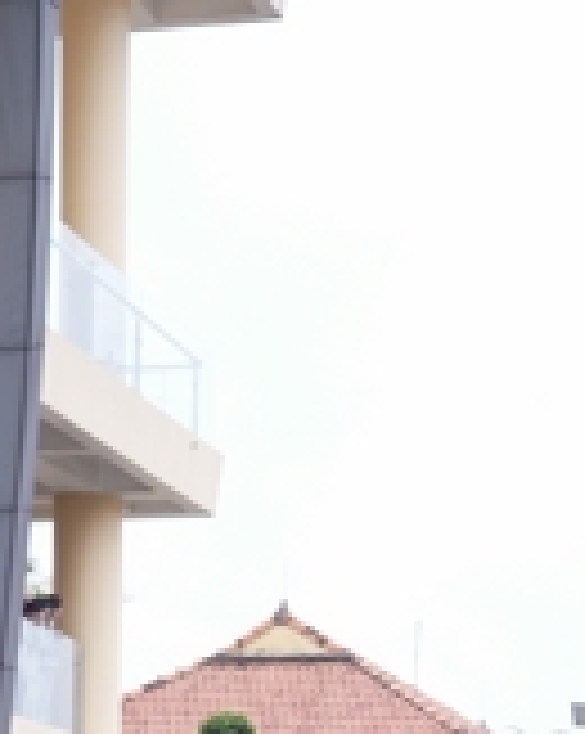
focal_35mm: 131
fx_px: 2840
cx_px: 313
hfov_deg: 11.8
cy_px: 1297
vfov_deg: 13.3
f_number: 2.8
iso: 125
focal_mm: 35
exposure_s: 1/640
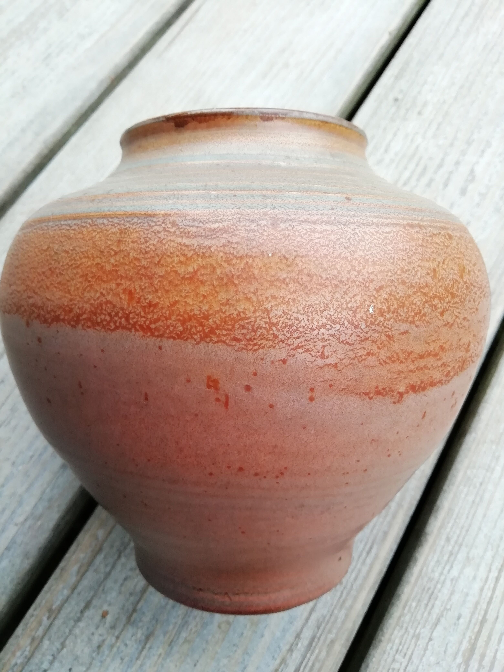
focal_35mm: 26
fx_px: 505
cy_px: 336
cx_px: 252
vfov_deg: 67.3
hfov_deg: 53.1
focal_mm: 3.21
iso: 100
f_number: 2.2
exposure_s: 1/33.3
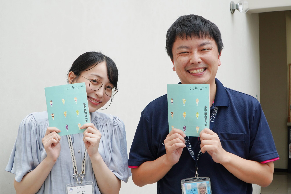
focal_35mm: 42
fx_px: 339
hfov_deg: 46.4
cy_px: 97
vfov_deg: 31.9
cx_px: 146
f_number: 7.1
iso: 200
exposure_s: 1/50
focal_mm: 28
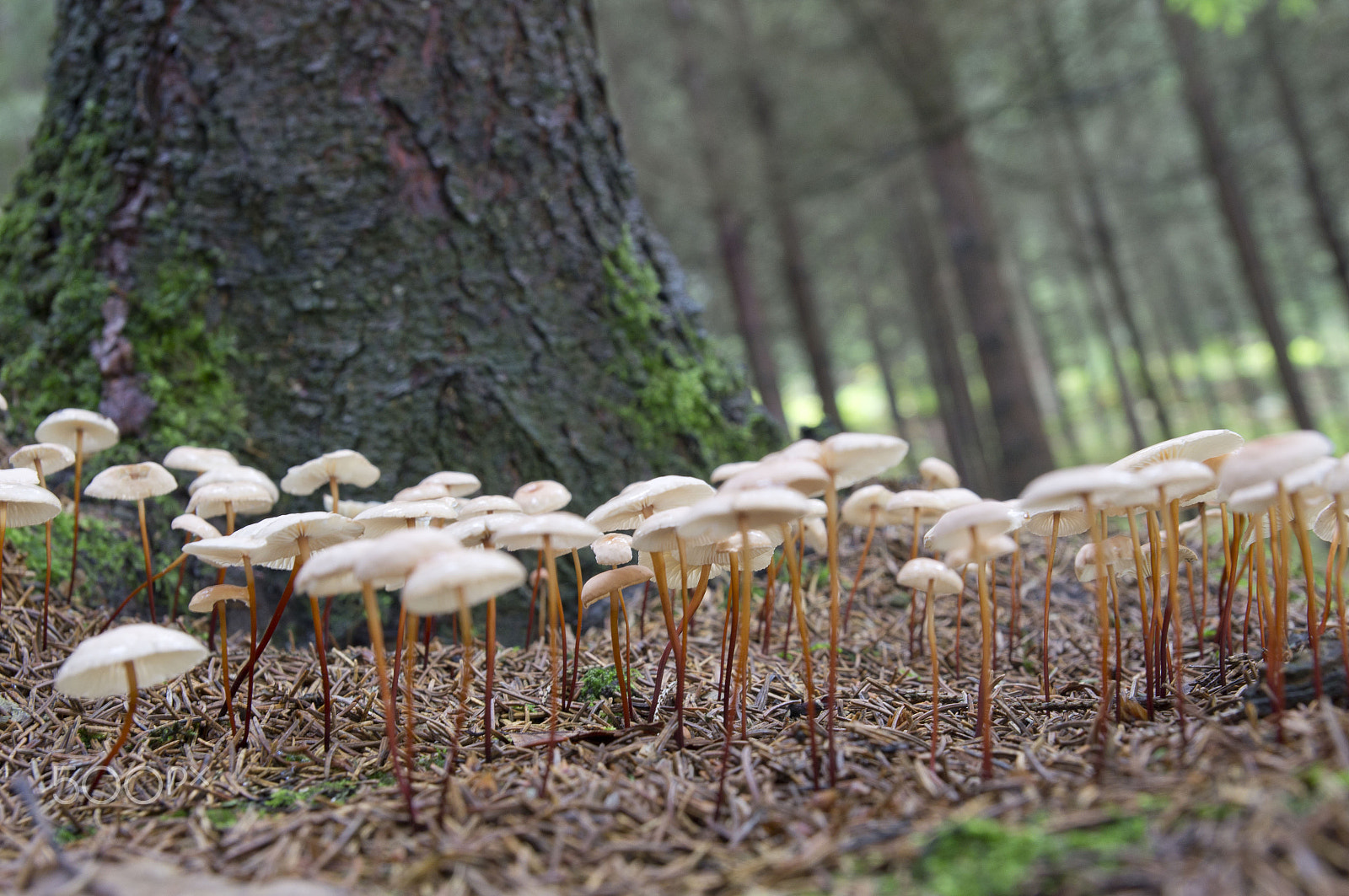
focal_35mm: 60
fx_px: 2246
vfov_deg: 22.6
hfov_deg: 33.4
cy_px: 448
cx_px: 674
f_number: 7.1
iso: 100
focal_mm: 40
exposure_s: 1/1.67
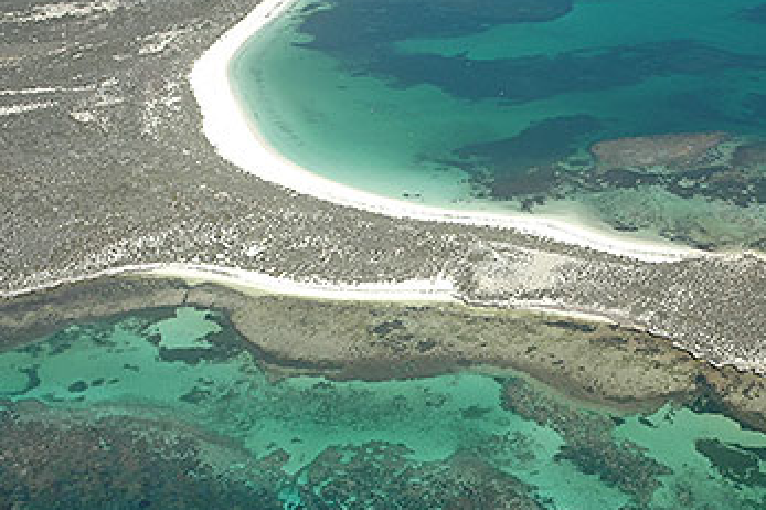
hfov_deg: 36.8
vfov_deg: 25.1
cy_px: 327
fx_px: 1141
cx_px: 490
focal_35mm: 54
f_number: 16
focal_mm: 27
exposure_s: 1/125
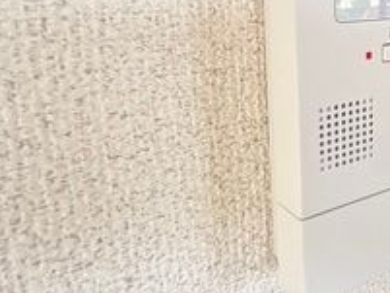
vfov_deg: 35.6
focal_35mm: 39
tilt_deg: -16.5
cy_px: 56
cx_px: 351
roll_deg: +1.8
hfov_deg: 43.7
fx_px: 440
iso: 50
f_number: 2.2
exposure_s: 1/99
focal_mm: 2.22
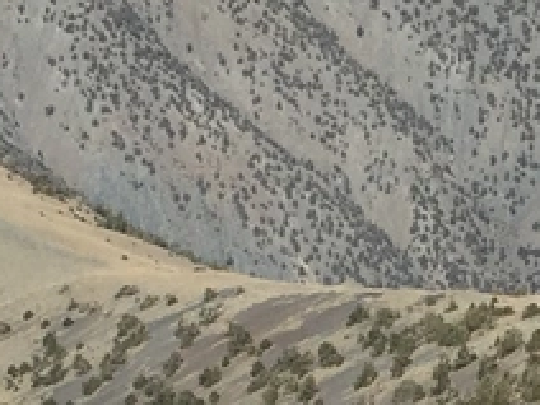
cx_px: 515
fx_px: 3073
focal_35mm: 197
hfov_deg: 10.0
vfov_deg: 7.4
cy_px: 599
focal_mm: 4.15
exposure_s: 1/2475
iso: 32
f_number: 2.2
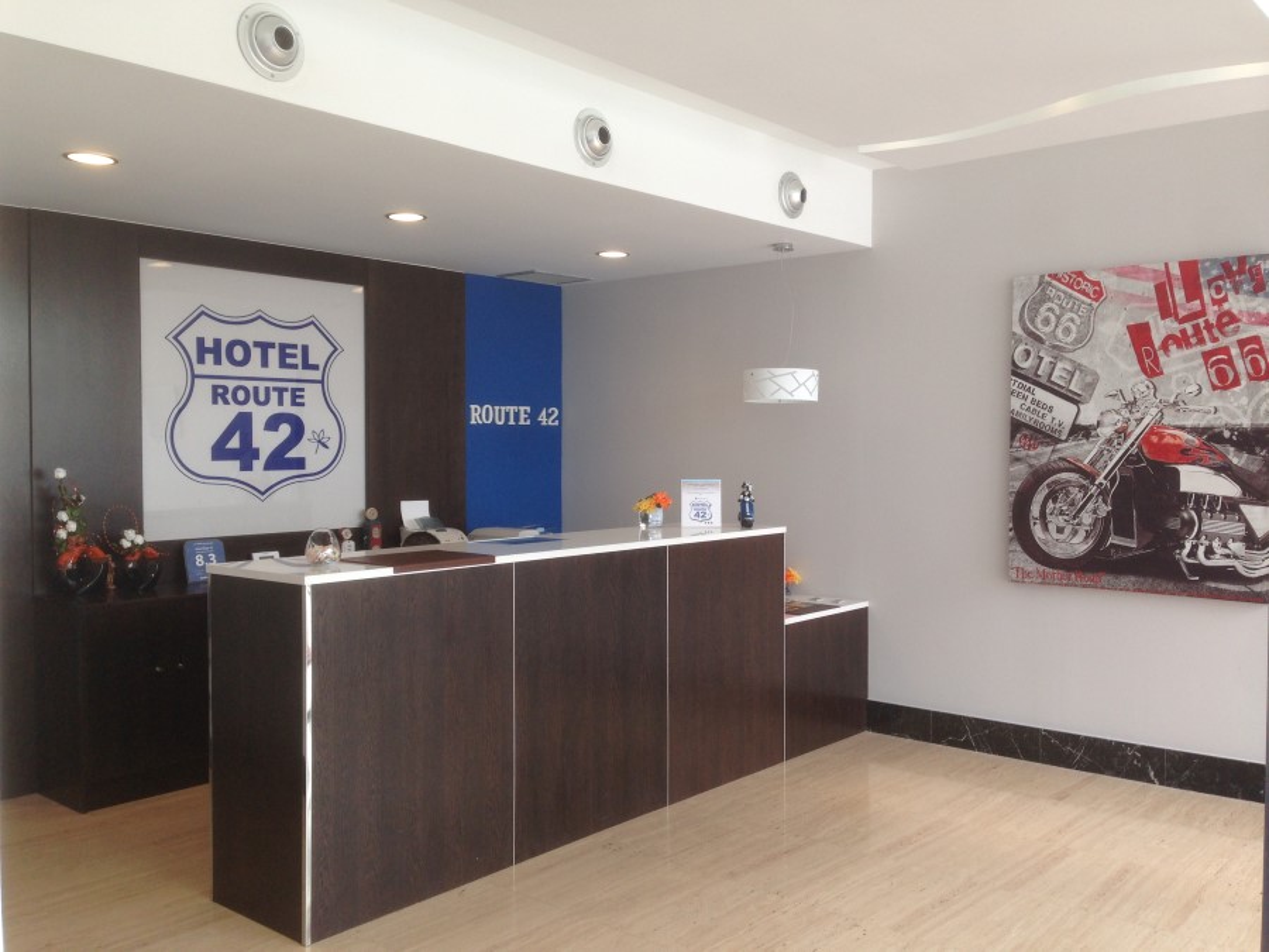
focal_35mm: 33
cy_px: 476
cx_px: 634
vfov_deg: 42.9
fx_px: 1210
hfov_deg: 55.4
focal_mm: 4.12
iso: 50
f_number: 2.4
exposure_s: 1/60
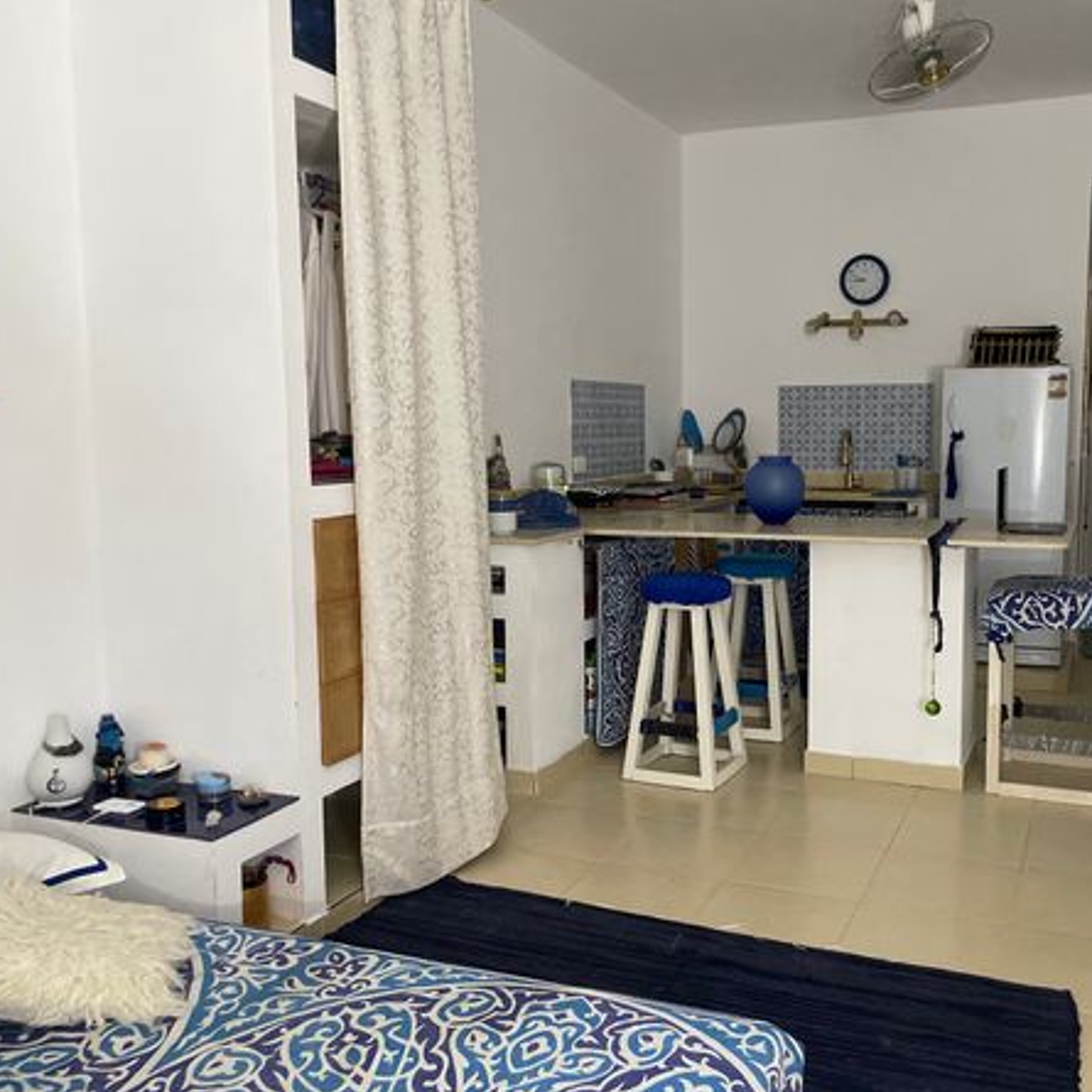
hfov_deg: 51.8
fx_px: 1106
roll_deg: +0.3
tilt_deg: -6.2
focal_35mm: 31
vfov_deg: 52.5
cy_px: 547
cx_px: 704
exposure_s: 1/50
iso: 400
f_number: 1.6
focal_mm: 4.2
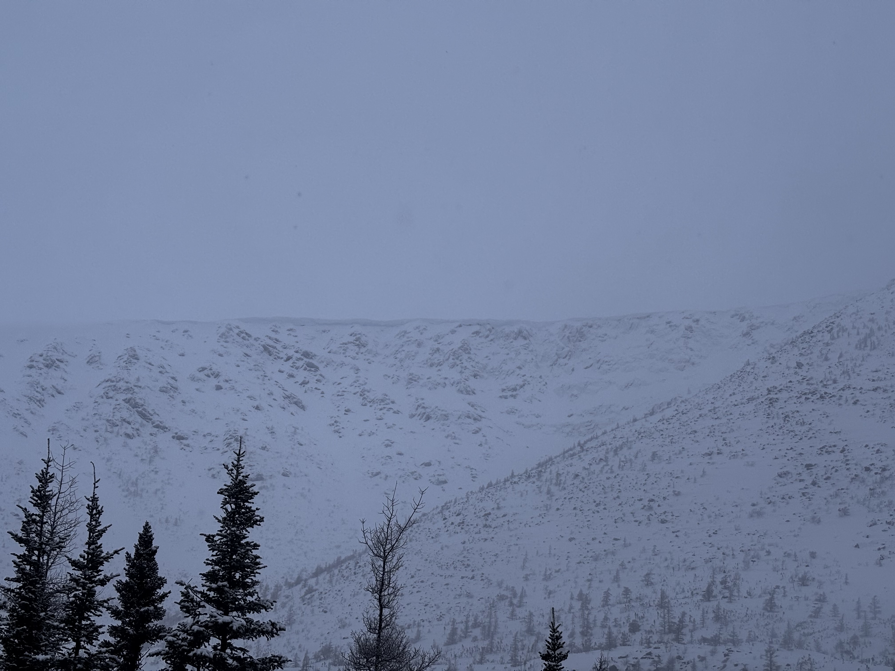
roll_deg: +0.0
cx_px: 448
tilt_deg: +18.8
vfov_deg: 28.0
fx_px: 1344
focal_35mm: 52
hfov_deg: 36.8
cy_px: 336
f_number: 1.6
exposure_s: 1/413
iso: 32
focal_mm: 5.96
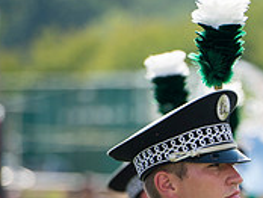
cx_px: 391
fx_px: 4869
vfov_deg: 2.3
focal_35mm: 640
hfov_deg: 3.1
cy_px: 228
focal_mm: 200
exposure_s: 1/1000
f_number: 4.5
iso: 200
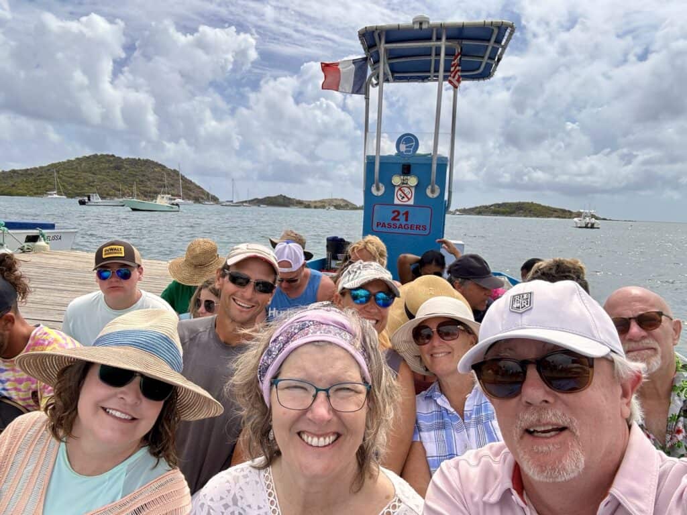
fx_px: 456
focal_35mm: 23
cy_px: 258
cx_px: 344
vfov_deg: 58.9
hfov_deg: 73.9
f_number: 1.9
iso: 25
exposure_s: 1/1383
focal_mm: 2.69
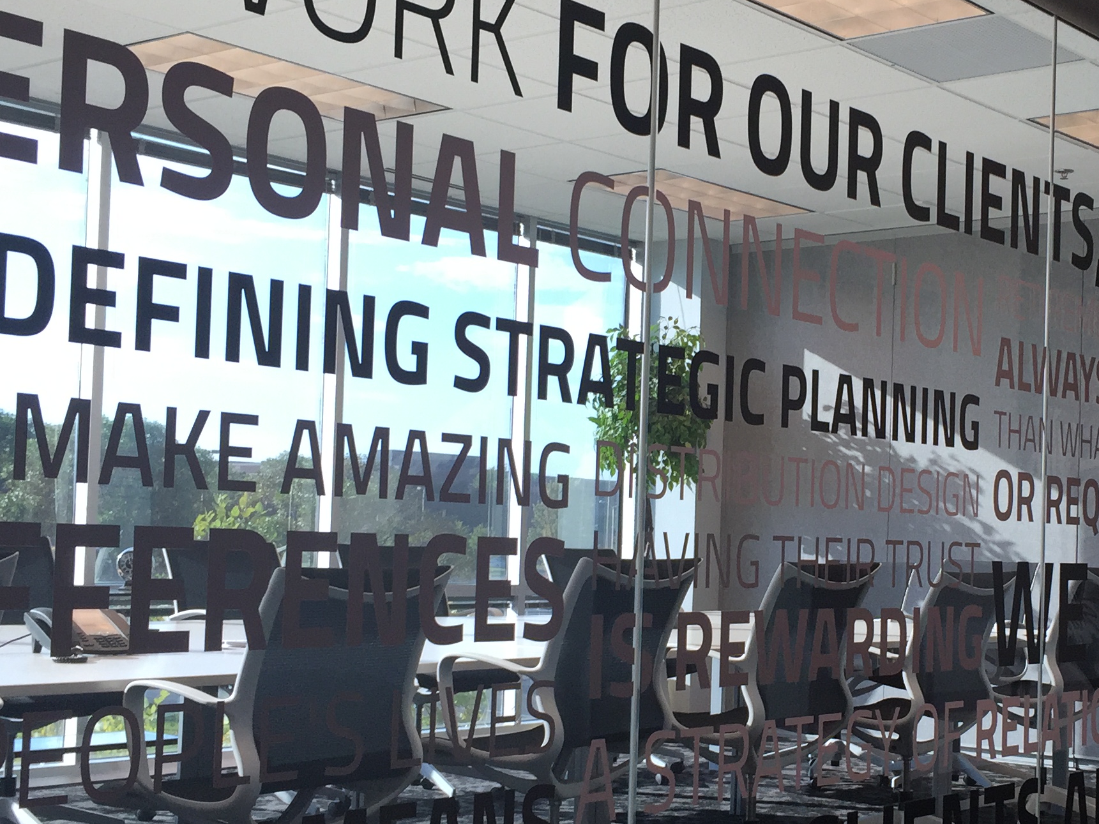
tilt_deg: +2.4
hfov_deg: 34.4
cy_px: 473
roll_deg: -1.5
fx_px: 1746
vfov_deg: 26.5
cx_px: 787
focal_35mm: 55
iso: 50
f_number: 2.2
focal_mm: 4.15
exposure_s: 1/120
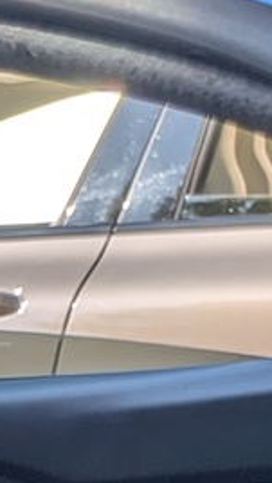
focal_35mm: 156
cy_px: 1020
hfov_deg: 6.7
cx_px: -674
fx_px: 1998
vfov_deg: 12.0
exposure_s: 1/333
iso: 22
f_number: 1.7
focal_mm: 4.53
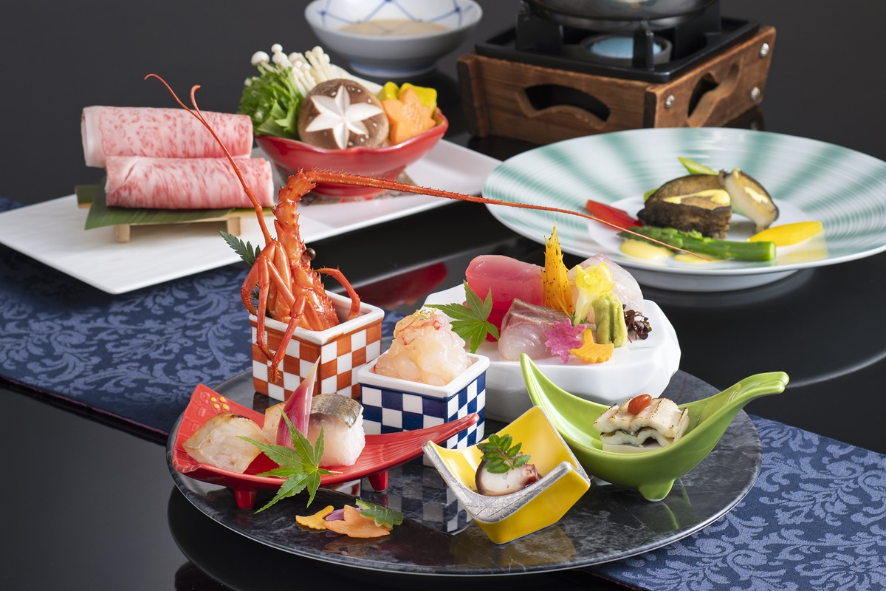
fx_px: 3125
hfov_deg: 16.1
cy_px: 296
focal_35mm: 127
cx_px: 443
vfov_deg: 10.8
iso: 100
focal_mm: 85
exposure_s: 1/125
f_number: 7.1
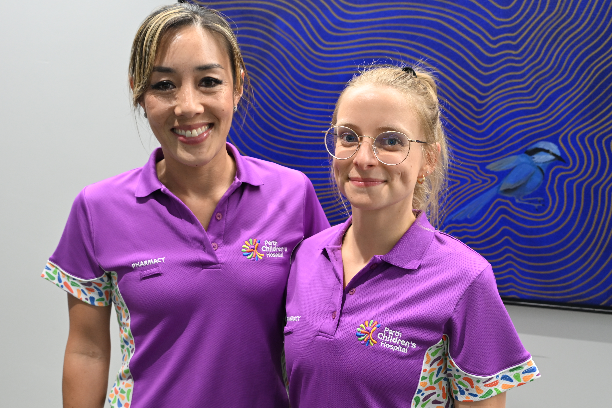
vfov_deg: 32.6
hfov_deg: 47.4
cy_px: 239
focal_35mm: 41
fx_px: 697
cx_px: 301
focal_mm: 31
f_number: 4.5
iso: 1100
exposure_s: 1/60
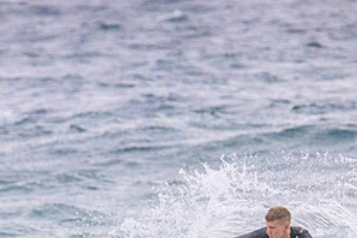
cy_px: 266
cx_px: 170
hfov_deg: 1.5
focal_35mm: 1381
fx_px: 13694
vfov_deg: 1.0
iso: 10000
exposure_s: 1/2000
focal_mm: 600
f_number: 11
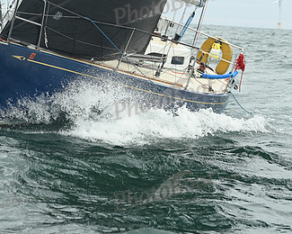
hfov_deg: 12.5
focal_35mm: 154
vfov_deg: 10.0
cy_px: 63
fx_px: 1331
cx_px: 67
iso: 400
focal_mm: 92
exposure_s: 1/800
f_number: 6.3
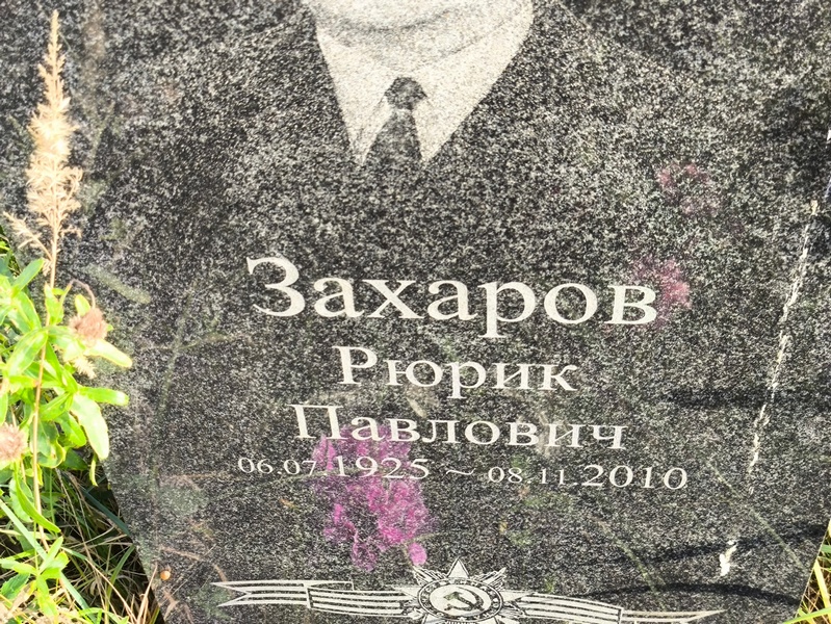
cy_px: 312
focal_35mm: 50
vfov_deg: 29.1
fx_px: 1201
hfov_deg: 38.2
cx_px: 416
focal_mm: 4.71
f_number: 1.7
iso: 50
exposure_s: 1/209
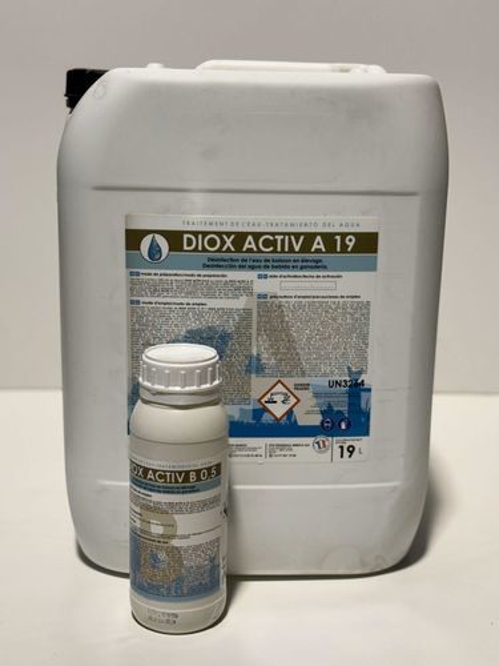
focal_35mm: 52
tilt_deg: -13.3
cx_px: 250
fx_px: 999
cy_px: 333
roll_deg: -0.7
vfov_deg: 36.8
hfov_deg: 28.0
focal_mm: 5.96
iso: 40
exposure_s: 1/50
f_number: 1.6
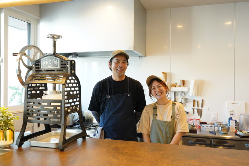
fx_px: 242
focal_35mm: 35
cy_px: 83
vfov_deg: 37.9
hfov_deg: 54.4
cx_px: 124
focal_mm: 35
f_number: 11
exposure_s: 1/40
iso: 4000
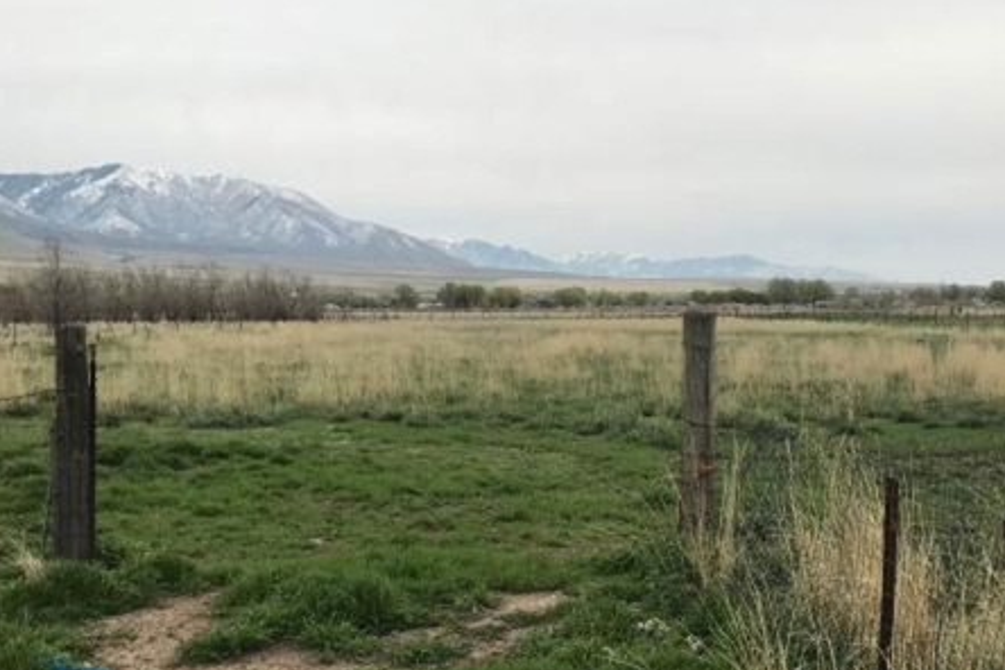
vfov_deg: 31.8
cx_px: 573
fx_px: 1172
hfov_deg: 46.3
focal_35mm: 42
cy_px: 414
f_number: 1.8
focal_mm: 3.99
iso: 20
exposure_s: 1/4367
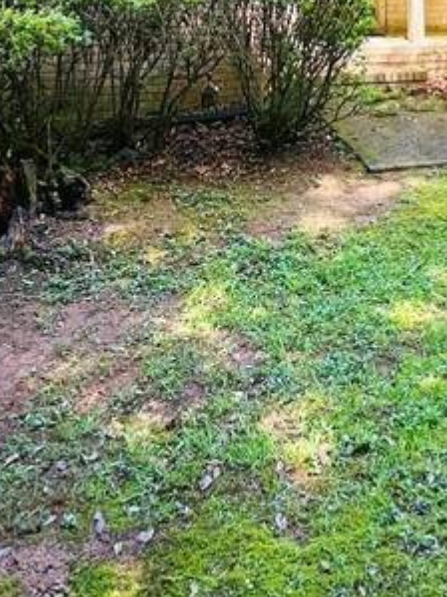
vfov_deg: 32.2
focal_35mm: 48
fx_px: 827
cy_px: -136
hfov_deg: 29.9
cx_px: 323
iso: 40
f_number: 2.2
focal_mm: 2.22
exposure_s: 1/191
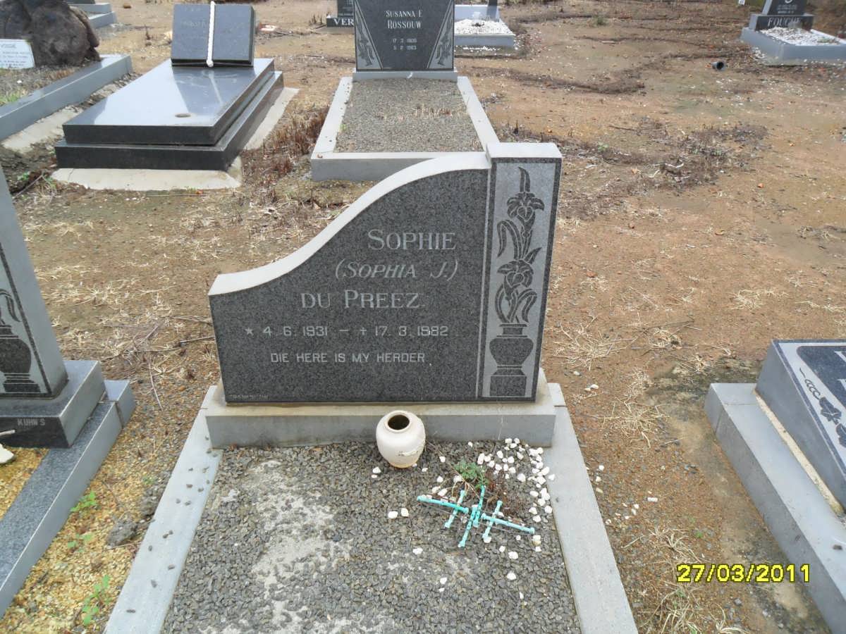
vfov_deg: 51.4
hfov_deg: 65.3
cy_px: 317
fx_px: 660
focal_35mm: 27
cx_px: 423
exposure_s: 1/180
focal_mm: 4.9
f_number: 3.5
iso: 100
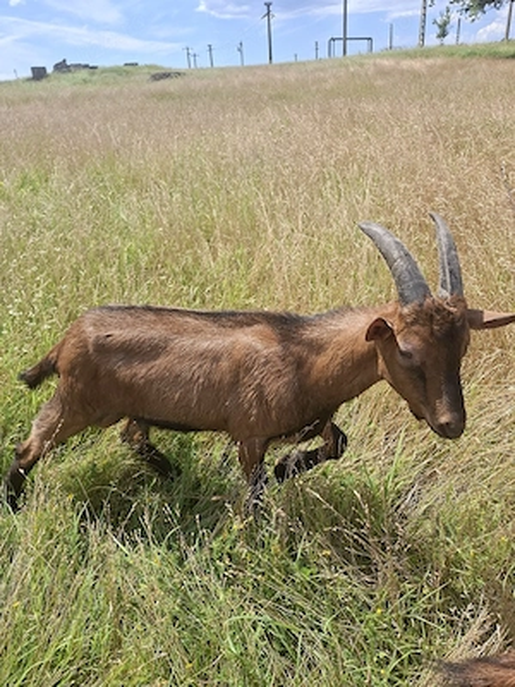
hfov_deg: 58.9
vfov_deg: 73.9
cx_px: 258
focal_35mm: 23
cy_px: 344
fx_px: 456
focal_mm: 5.54
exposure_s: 1/1667
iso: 50
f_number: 1.8
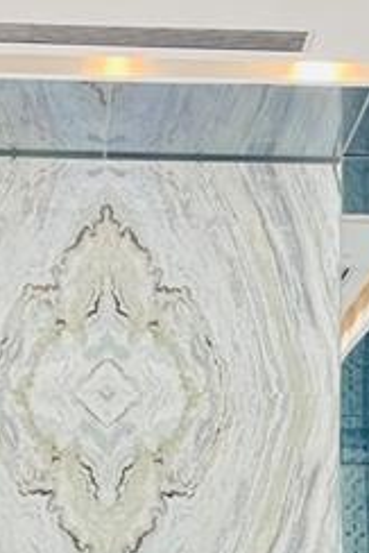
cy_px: 918
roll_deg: +0.0
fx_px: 2042
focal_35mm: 133
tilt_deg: -3.9
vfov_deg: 14.1
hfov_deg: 10.3
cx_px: 220
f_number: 1.6
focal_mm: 4.2
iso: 80
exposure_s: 1/60
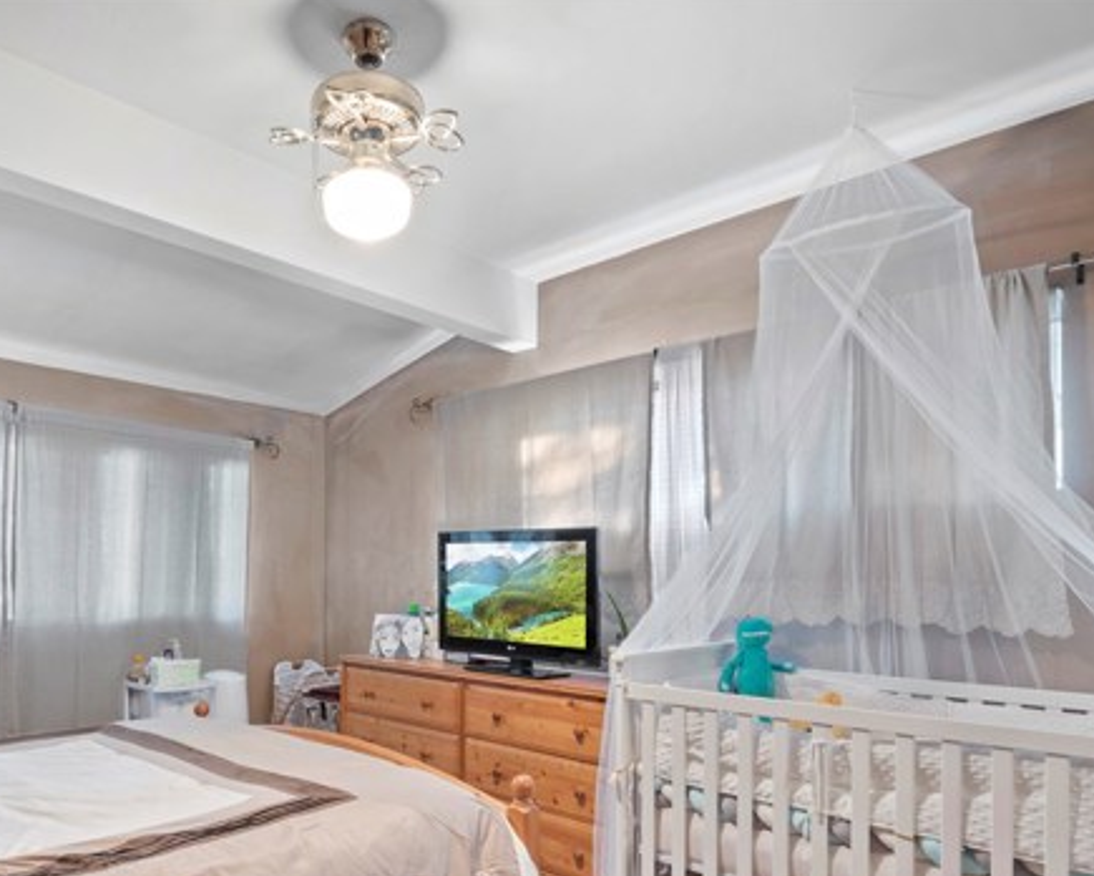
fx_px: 745
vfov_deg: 59.3
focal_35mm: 23
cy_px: 592
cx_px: 410
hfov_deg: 71.4
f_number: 8
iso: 200
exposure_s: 4
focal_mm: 8
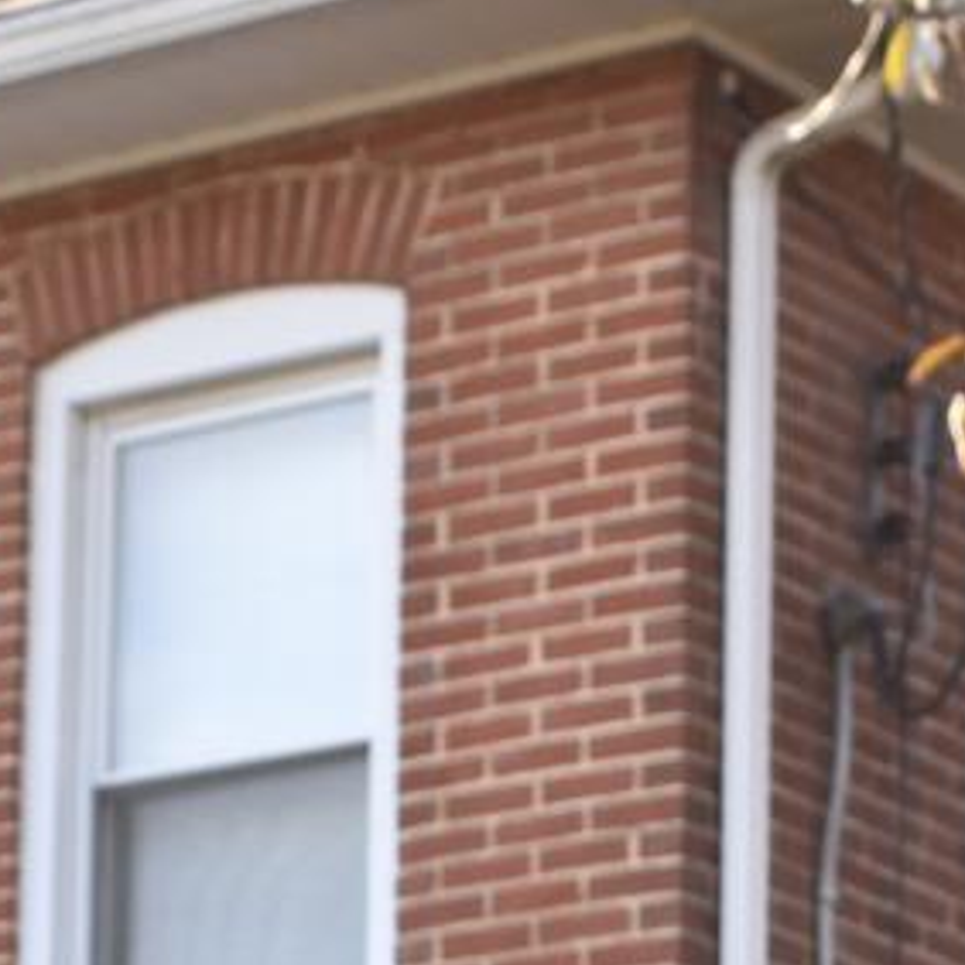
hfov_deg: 9.0
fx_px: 6121
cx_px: 609
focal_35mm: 194
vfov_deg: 8.6
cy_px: 1839
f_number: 5.6
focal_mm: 21
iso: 100
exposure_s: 1/100
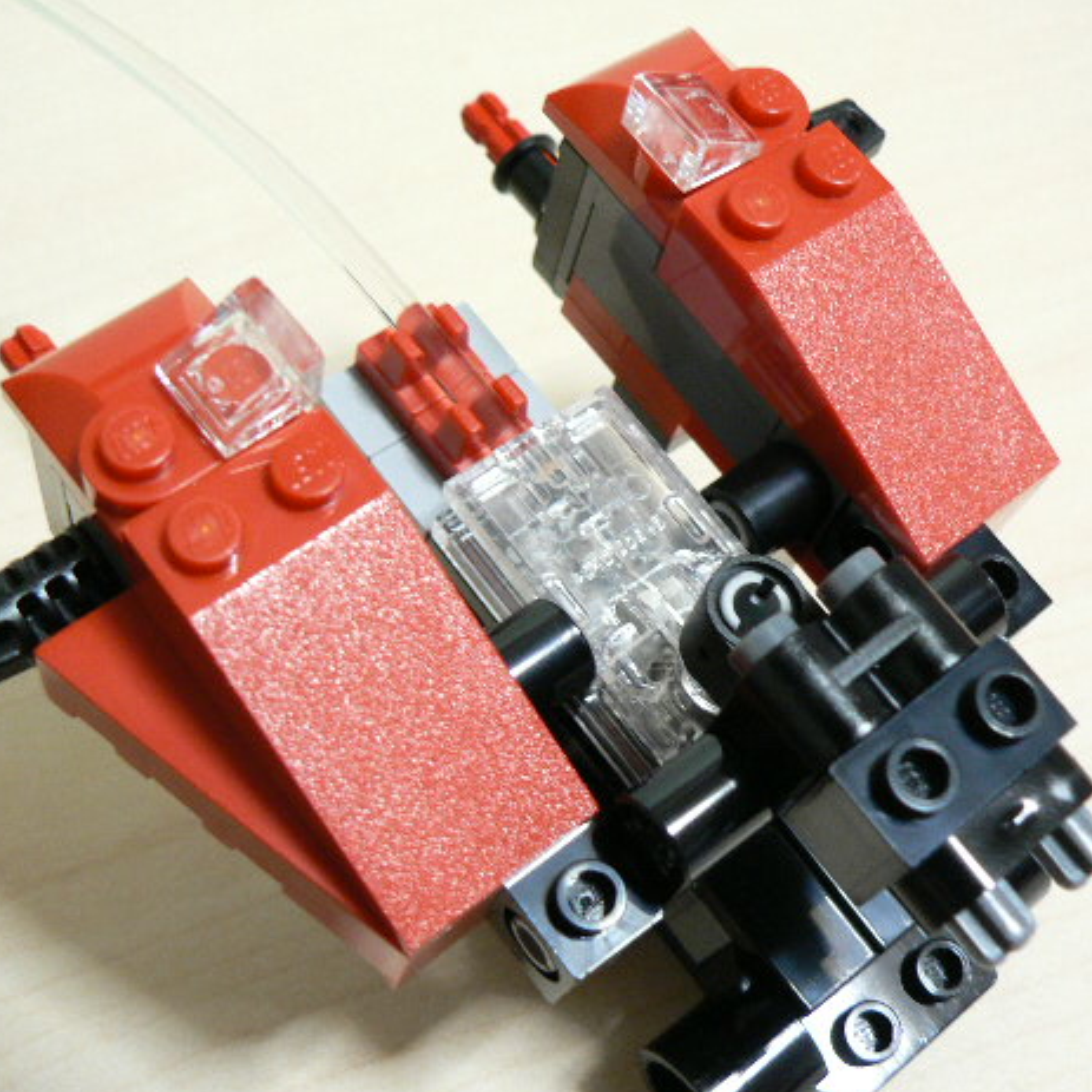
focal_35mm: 44
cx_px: 533
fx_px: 1570
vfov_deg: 38.3
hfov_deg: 38.3
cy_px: 561
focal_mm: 6
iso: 200
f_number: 2.8
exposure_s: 1/13
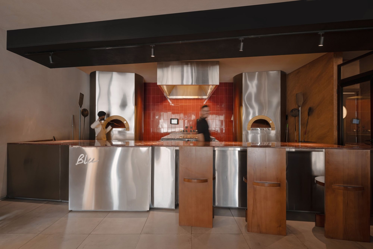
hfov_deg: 86.9
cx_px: 186
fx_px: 197
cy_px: 124
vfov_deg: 64.6
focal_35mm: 19
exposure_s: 1/8
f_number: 8
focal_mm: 19
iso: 400
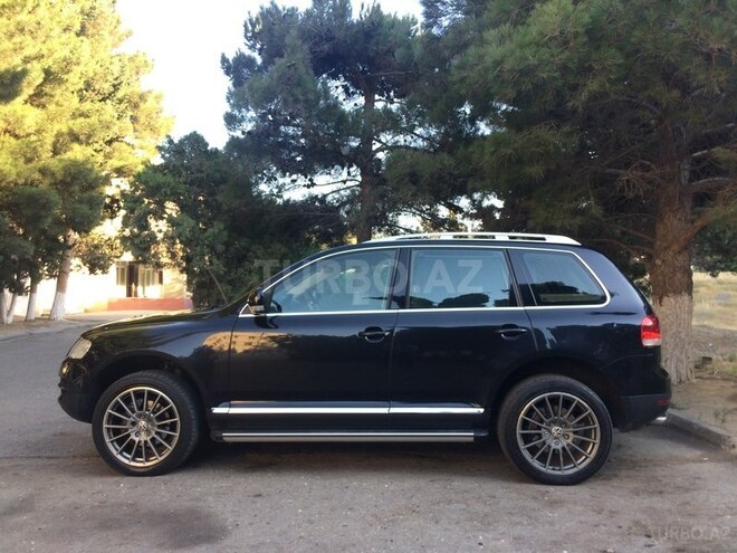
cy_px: 276
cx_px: 368
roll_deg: +0.0
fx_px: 617
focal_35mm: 29
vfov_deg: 48.2
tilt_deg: +0.6
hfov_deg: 61.7
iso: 32
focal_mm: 4.15
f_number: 2.2
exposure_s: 1/110
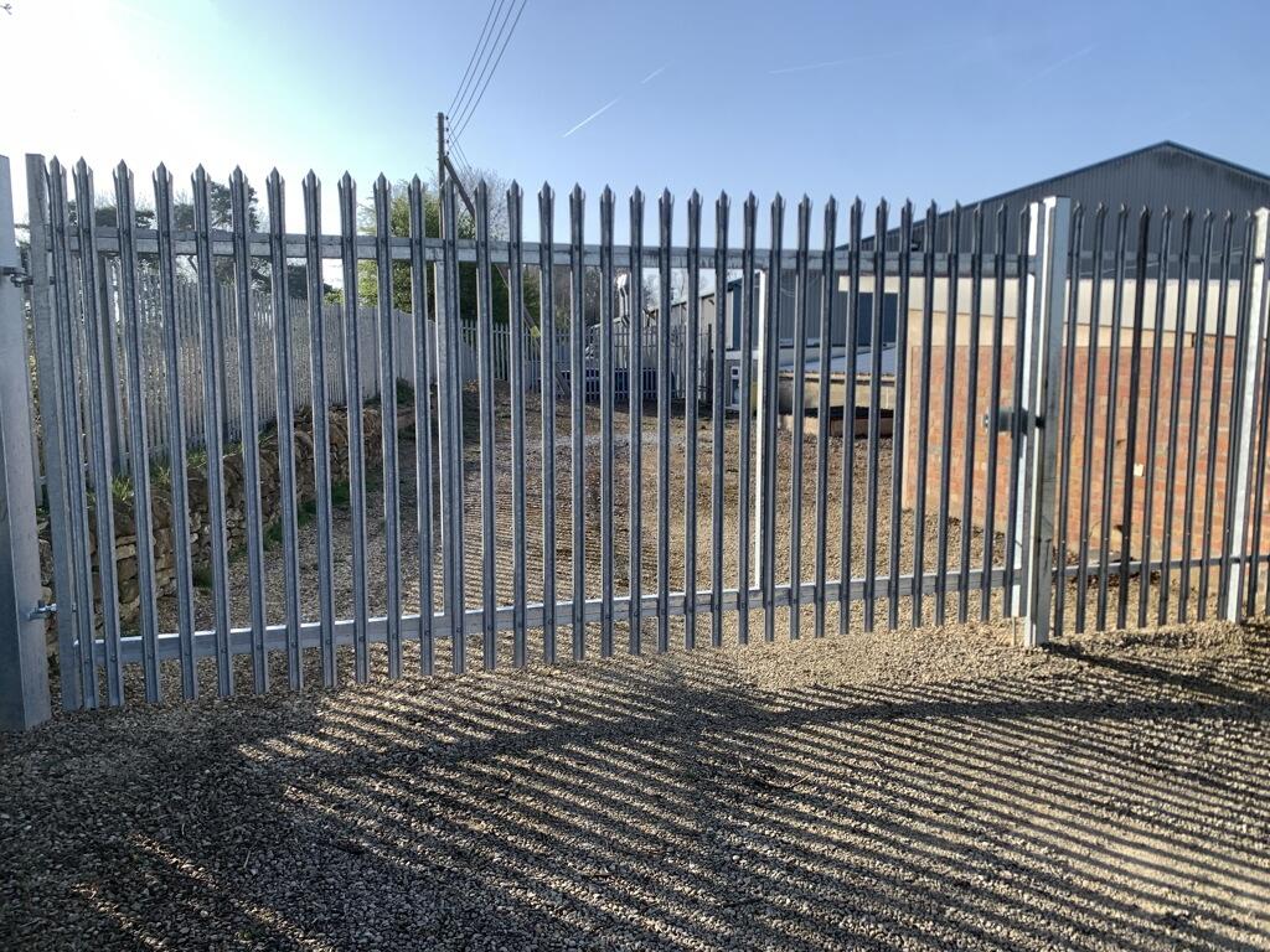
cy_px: 476
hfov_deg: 67.3
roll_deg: +0.8
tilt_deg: -7.2
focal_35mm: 26
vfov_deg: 53.1
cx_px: 635
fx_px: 954
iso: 25
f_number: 1.8
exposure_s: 1/1513
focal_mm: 4.25
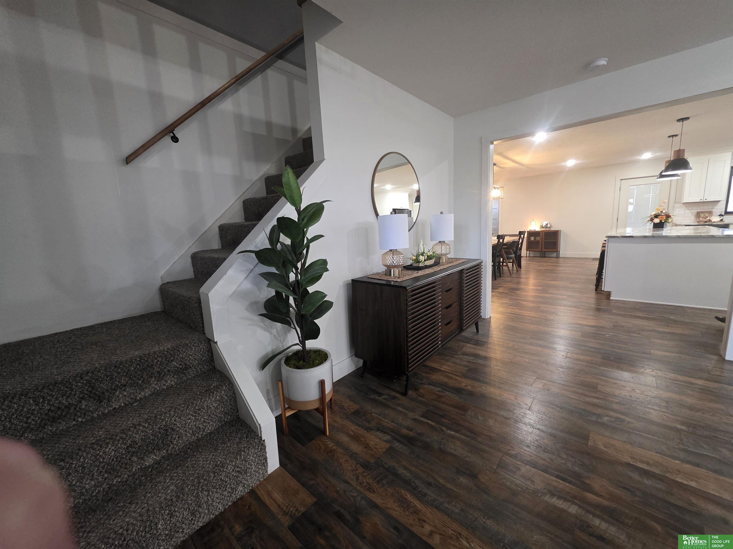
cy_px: 274
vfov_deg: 89.9
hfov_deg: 106.2
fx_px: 275
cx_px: 366
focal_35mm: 13
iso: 800
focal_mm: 2.2
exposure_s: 1/60
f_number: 1.9
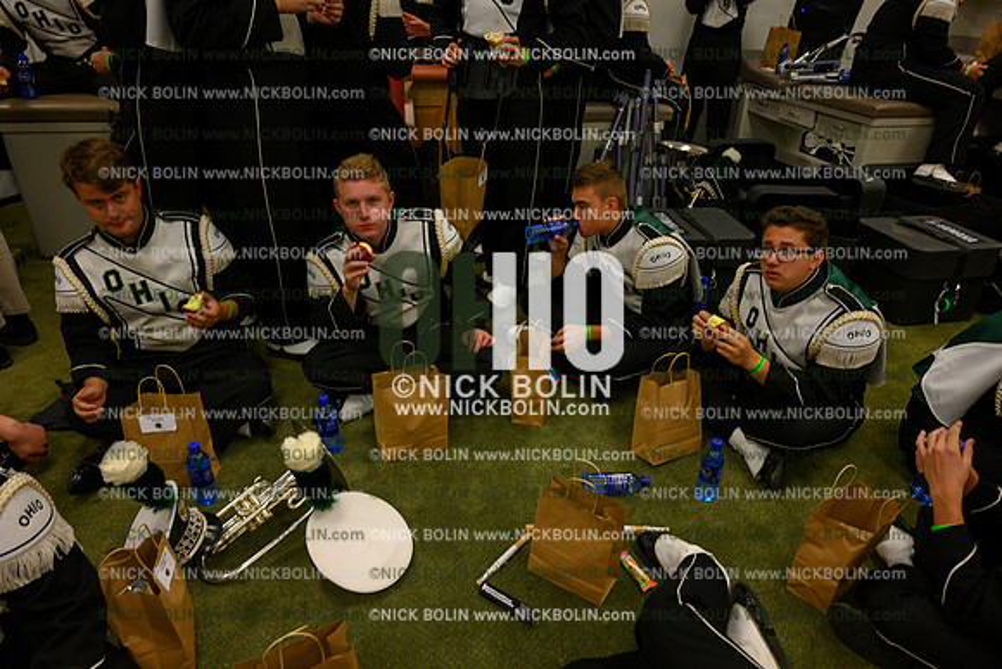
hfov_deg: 73.7
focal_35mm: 24
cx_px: 501
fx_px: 668
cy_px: 334
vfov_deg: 53.2
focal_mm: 24
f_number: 8
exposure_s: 1/100
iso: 2500
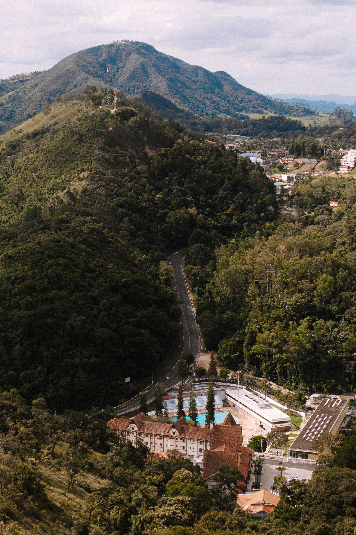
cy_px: 268
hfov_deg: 19.9
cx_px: 180
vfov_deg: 29.4
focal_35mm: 69
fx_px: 1016
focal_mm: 45
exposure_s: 1/800
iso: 200
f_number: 7.1
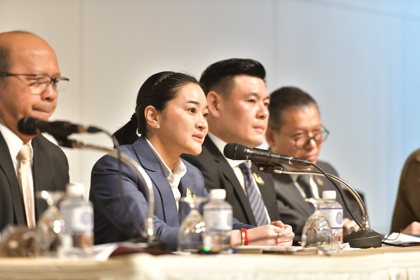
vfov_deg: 6.9
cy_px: 140
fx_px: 2333
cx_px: 210
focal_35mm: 200
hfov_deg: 10.3
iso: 1250
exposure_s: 1/100
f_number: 2.8
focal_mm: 200
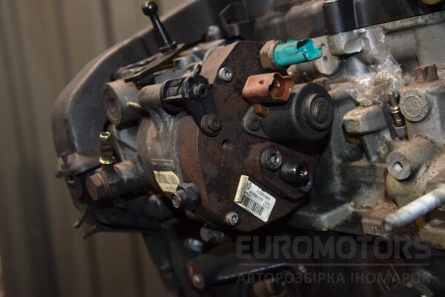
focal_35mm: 48
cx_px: 222
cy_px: 148
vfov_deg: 28.1
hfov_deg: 41.1
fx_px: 593
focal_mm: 32
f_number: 5
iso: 800
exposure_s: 1/60
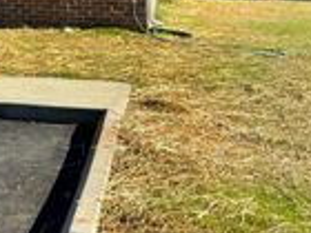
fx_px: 773
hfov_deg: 19.2
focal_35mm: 86
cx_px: -189
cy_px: -168
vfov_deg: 15.2
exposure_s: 1/1923
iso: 80
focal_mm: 6.76
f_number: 1.78
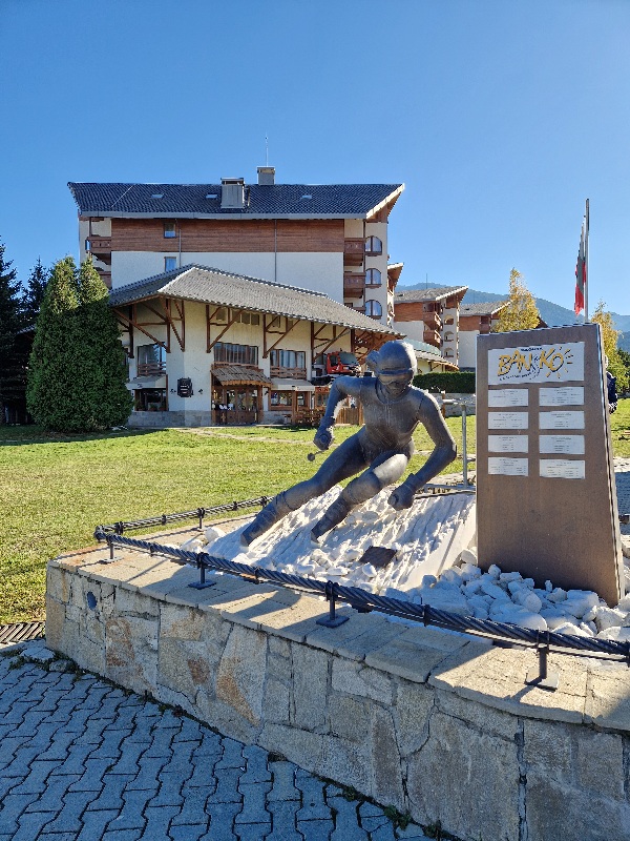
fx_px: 558
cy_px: 420
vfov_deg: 73.9
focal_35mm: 23
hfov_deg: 58.9
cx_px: 315
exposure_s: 1/667
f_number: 1.8
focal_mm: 5.4
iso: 50
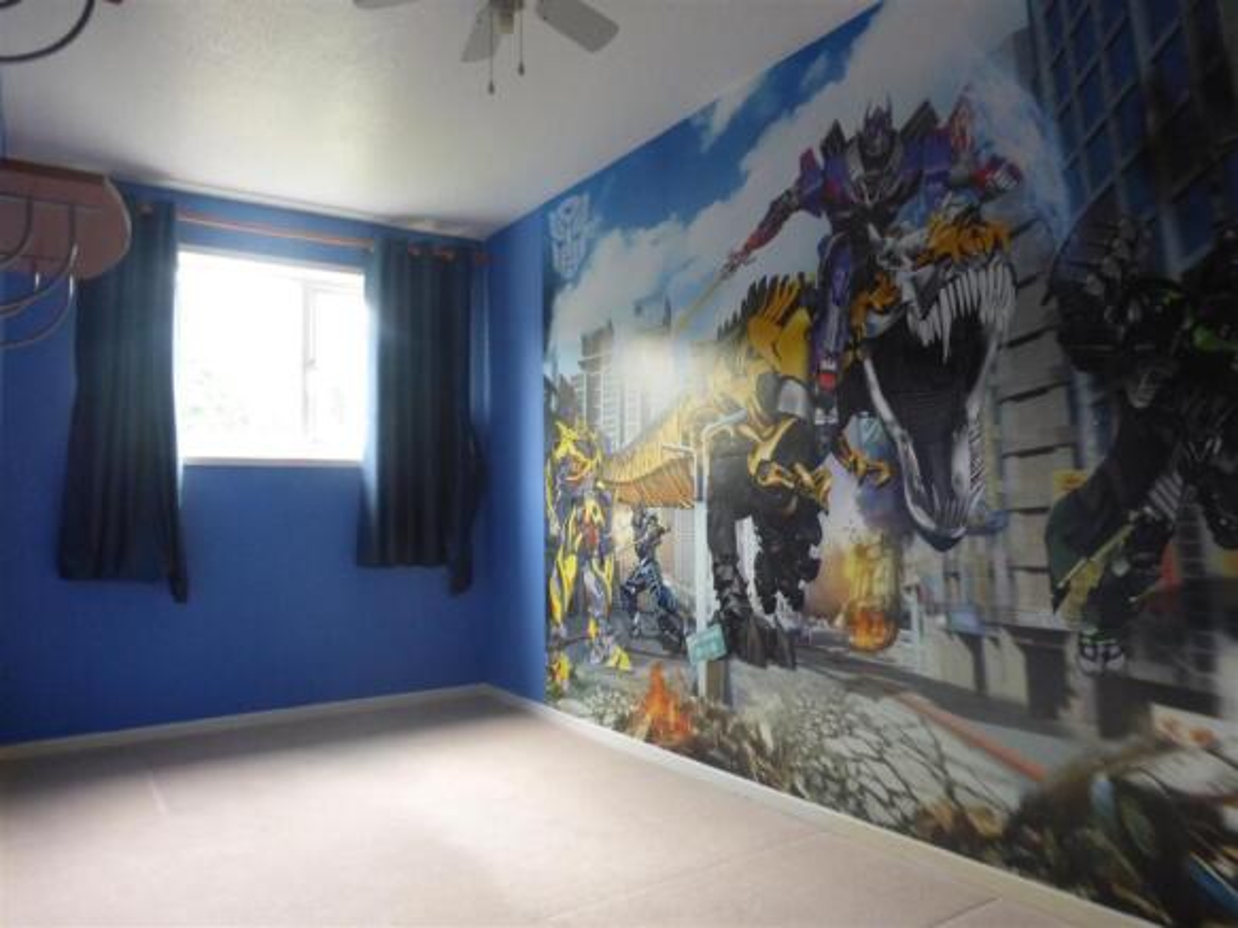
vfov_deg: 56.8
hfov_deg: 71.6
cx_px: 619
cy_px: 464
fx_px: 858
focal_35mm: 24
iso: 400
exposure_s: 1/20
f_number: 3.3
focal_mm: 4.3
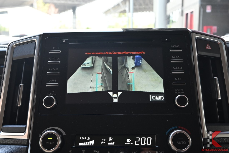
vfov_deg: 36.9
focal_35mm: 36
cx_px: 114
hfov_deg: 53.1
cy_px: 76
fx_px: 229
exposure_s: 1/30
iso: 400
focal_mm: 24
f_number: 6.7
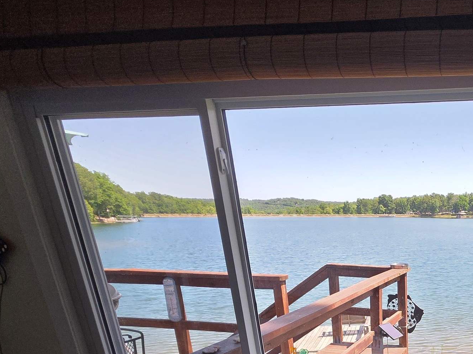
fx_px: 410
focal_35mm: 30
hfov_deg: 51.6
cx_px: 441
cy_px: 370
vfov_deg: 39.9
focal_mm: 2.2
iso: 64
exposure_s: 1/719
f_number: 1.9
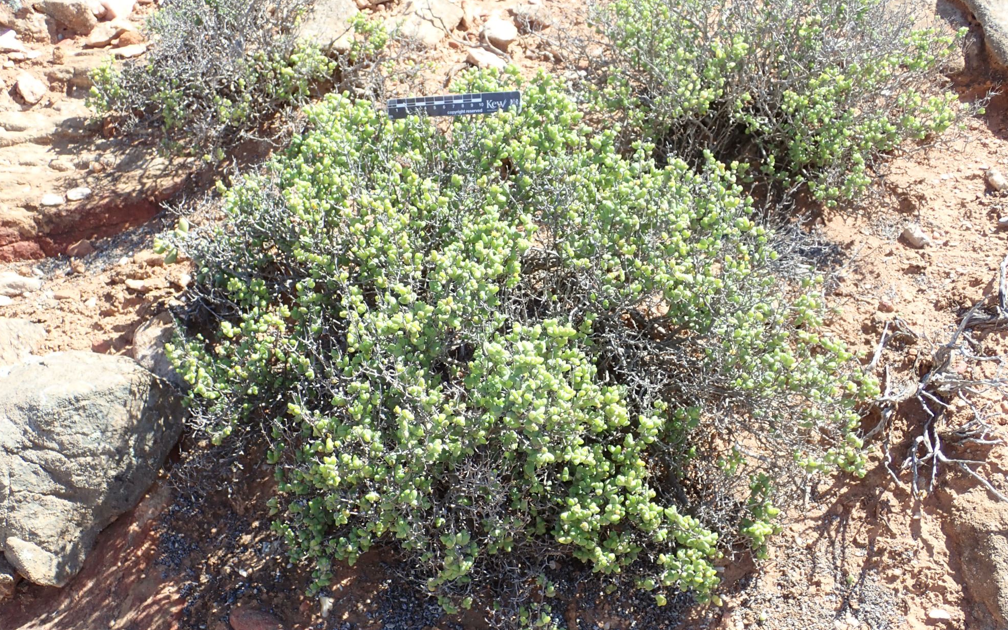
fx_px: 1126
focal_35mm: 41
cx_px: 500
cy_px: 365
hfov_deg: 48.2
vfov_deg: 31.2
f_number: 3.5
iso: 100
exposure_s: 1/200
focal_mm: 6.86
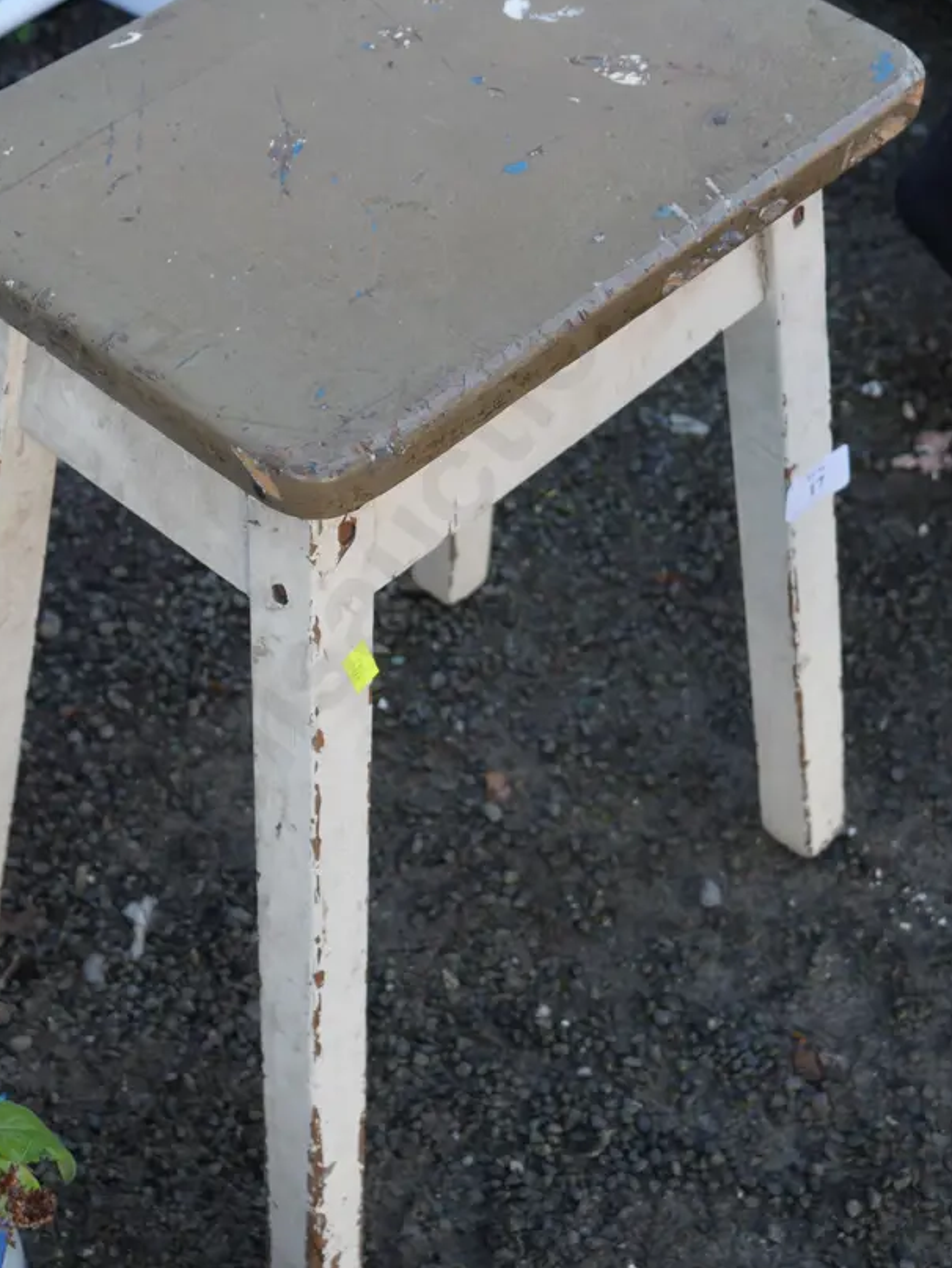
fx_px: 2418
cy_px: 539
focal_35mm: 66
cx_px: 417
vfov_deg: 29.3
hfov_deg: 22.3
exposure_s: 1/60
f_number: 5.3
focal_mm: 26
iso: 200
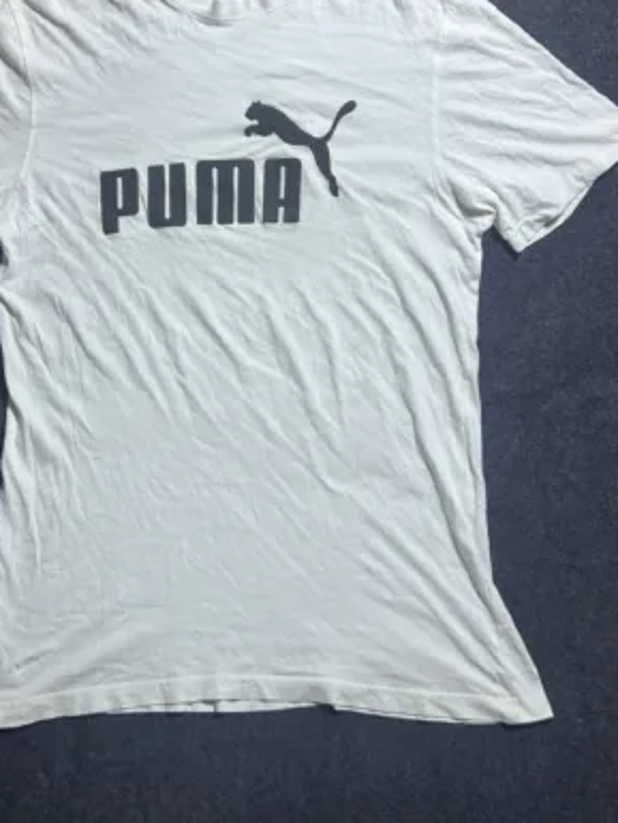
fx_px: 856
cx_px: 233
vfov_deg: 51.0
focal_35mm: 36
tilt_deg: -61.6
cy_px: 328
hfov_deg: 39.4
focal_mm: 5.7
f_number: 1.5
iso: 80
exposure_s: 1/50
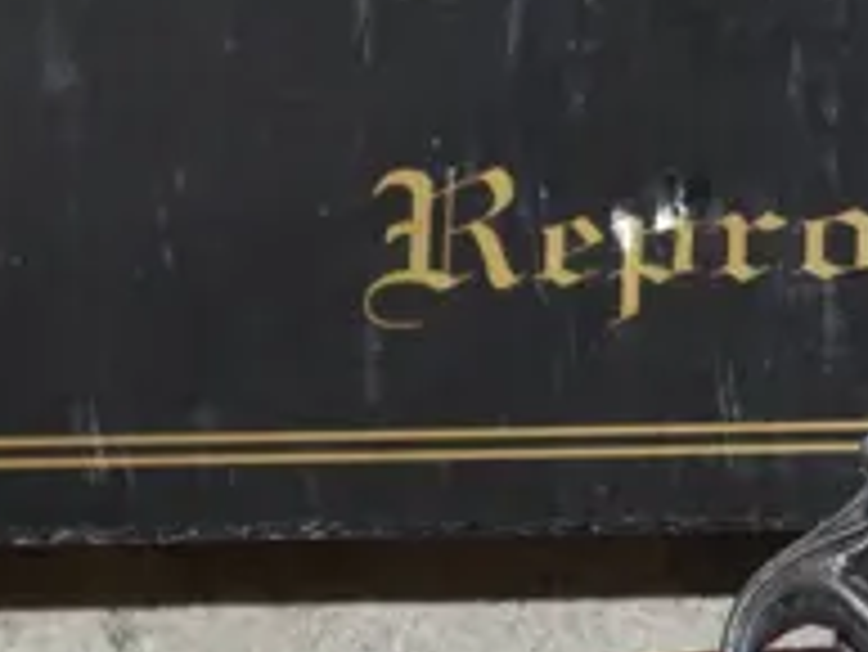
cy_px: 92
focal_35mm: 255
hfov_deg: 7.5
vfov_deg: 5.8
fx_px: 6398
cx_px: 1610
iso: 1250
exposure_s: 1/60
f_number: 5.6
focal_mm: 24
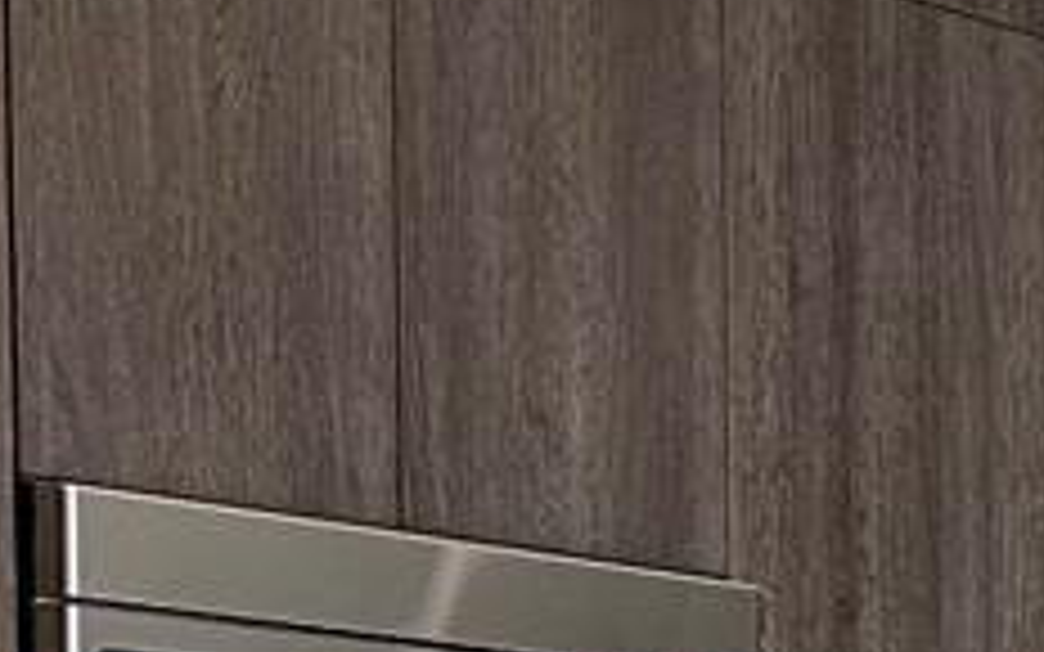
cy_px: 1763
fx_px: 5406
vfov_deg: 6.5
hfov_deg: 10.6
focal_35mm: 190
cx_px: 1656
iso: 80
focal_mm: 5.1
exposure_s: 1/60
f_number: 1.6
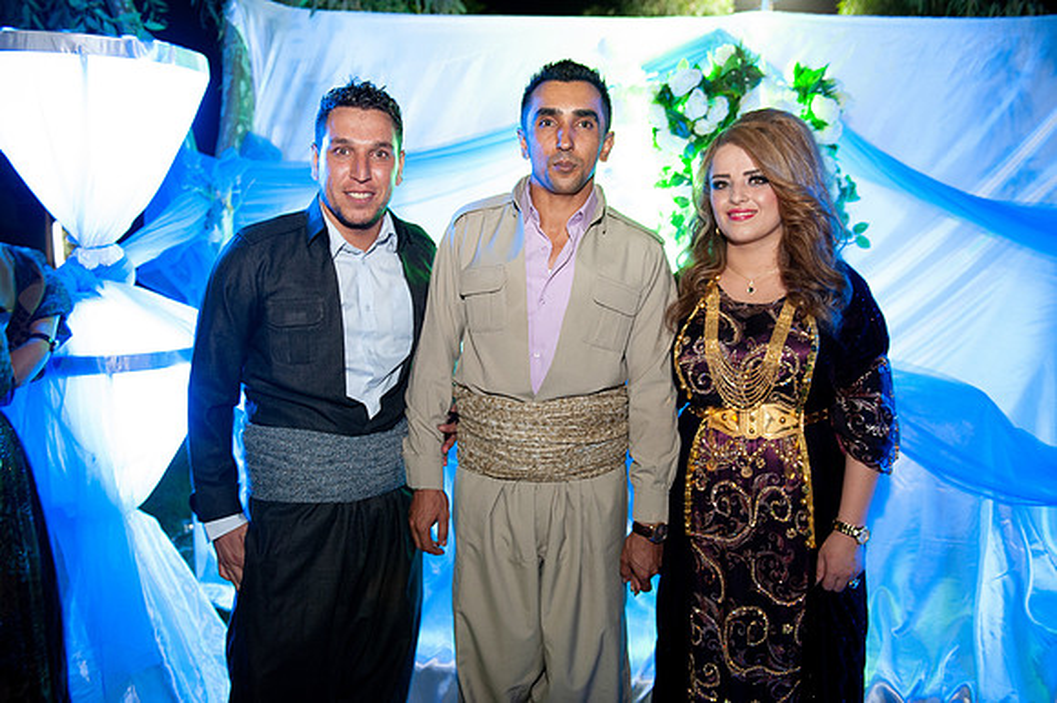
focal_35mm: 31
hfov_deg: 60.3
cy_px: 352
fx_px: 910
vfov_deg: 42.3
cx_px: 528
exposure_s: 1/30
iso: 1600
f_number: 2.8
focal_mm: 31
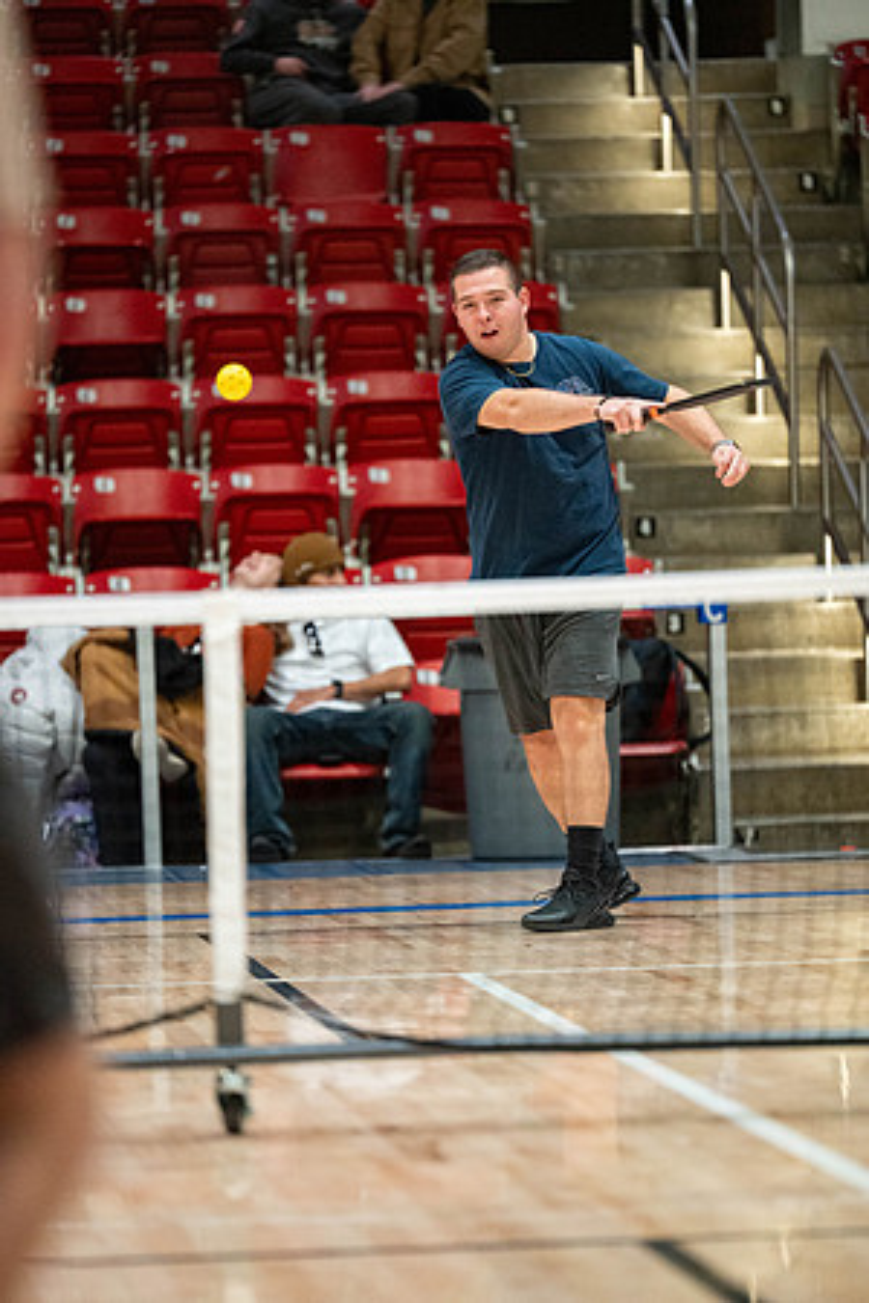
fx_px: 7241
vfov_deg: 10.3
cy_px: 652
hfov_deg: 6.9
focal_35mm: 200
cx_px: 434
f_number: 2.8
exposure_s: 1/500
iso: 5000
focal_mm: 200
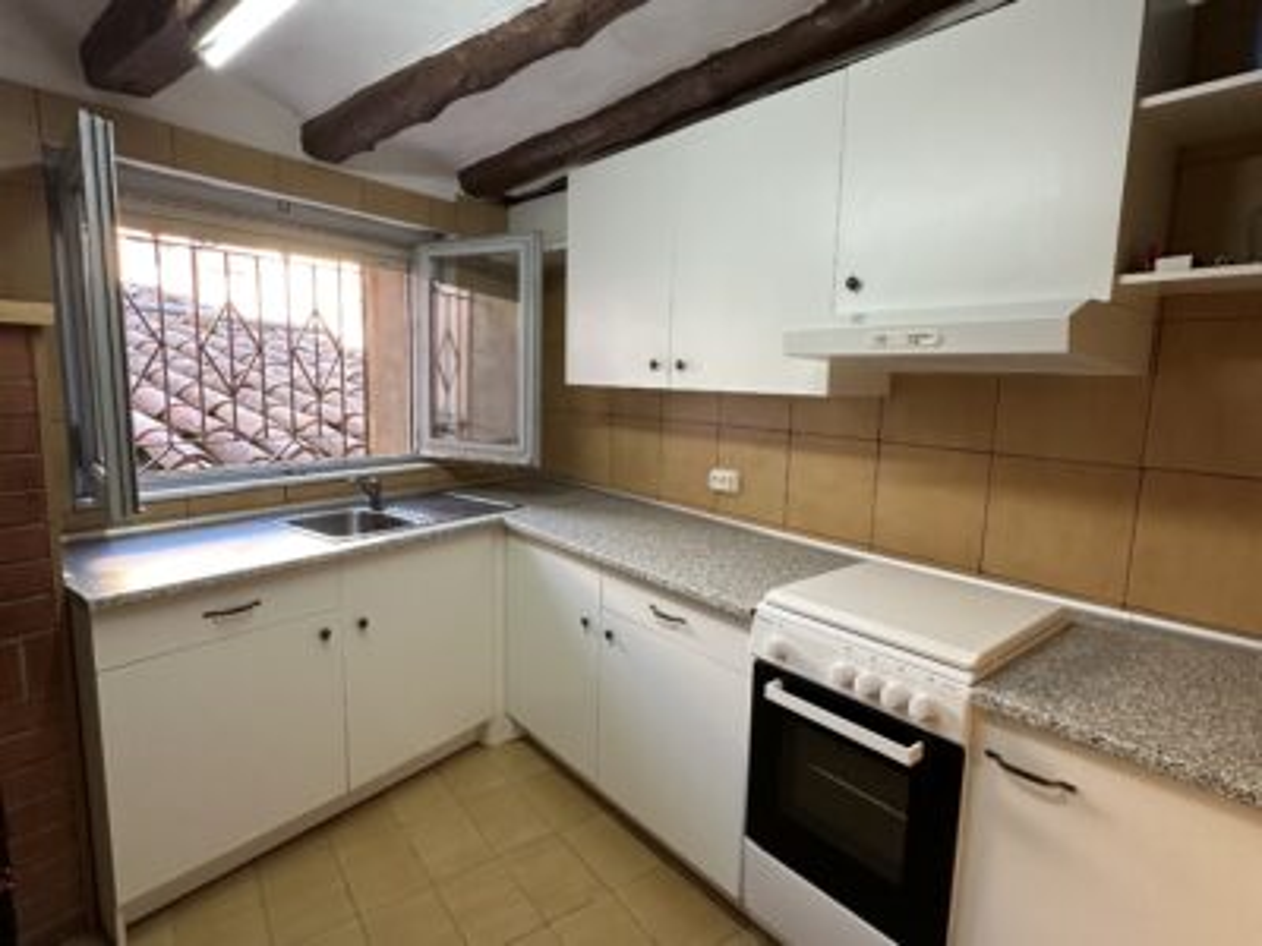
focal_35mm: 14
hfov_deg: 102.1
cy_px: 473
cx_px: 631
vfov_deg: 85.7
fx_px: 510
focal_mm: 2.22
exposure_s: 1/99
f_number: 2.2
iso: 250
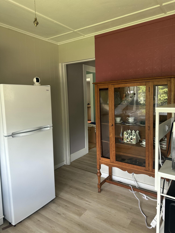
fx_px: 162
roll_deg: +0.6
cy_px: 116
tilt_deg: -5.0
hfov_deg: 56.8
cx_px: 88
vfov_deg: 71.6
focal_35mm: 24
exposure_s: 1/121
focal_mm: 6.86
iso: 200
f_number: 1.78
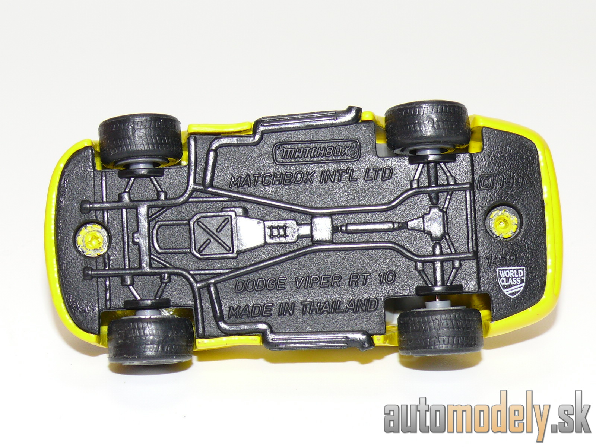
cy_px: 224
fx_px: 1756
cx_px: 298
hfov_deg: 19.3
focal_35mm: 102
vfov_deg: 14.5
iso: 100
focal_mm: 13.3
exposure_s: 1/30
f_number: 4
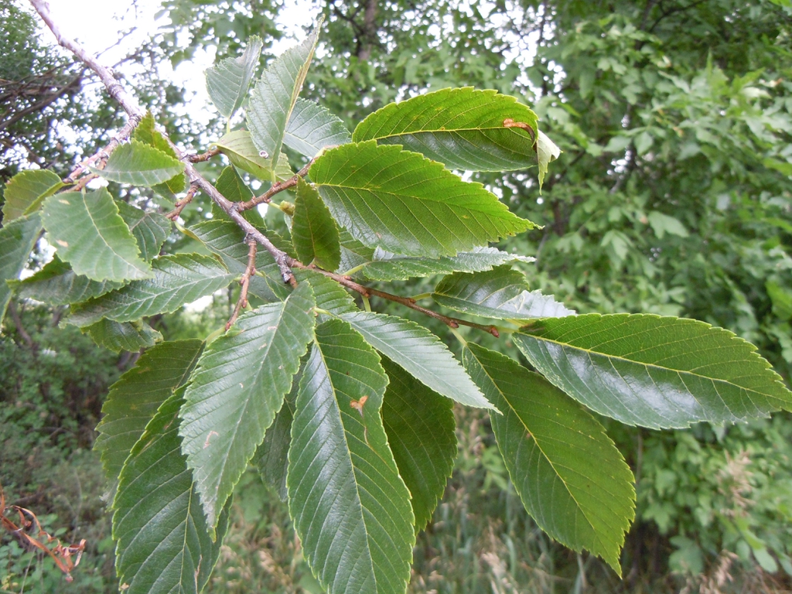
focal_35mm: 30
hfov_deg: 60.0
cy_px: 297
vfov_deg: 46.8
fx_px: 686
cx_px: 396
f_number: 3.5
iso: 400
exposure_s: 1/60
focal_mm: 5.4
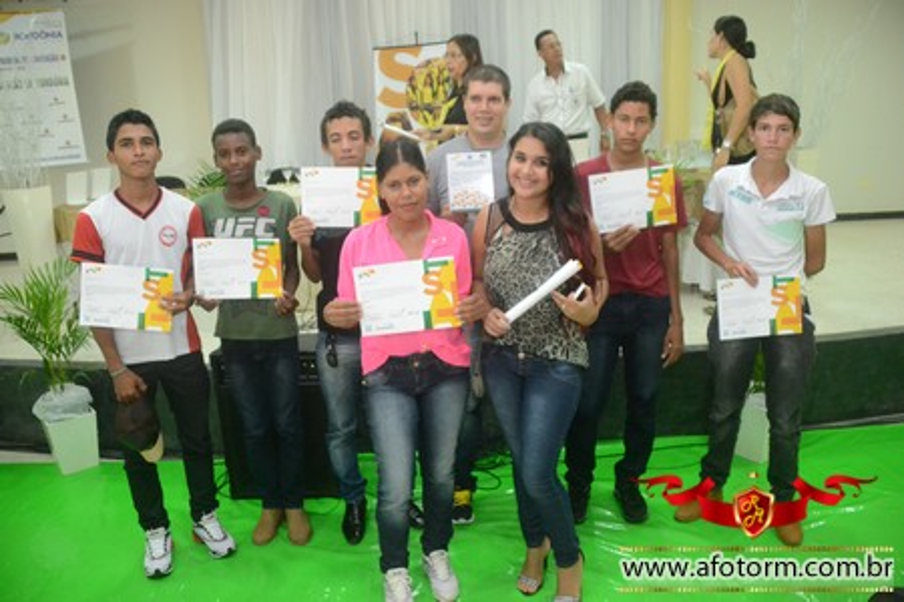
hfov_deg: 61.9
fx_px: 753
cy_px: 301
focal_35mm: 30
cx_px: 452
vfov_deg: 43.6
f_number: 3.5
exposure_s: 1/100
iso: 3200
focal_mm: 20
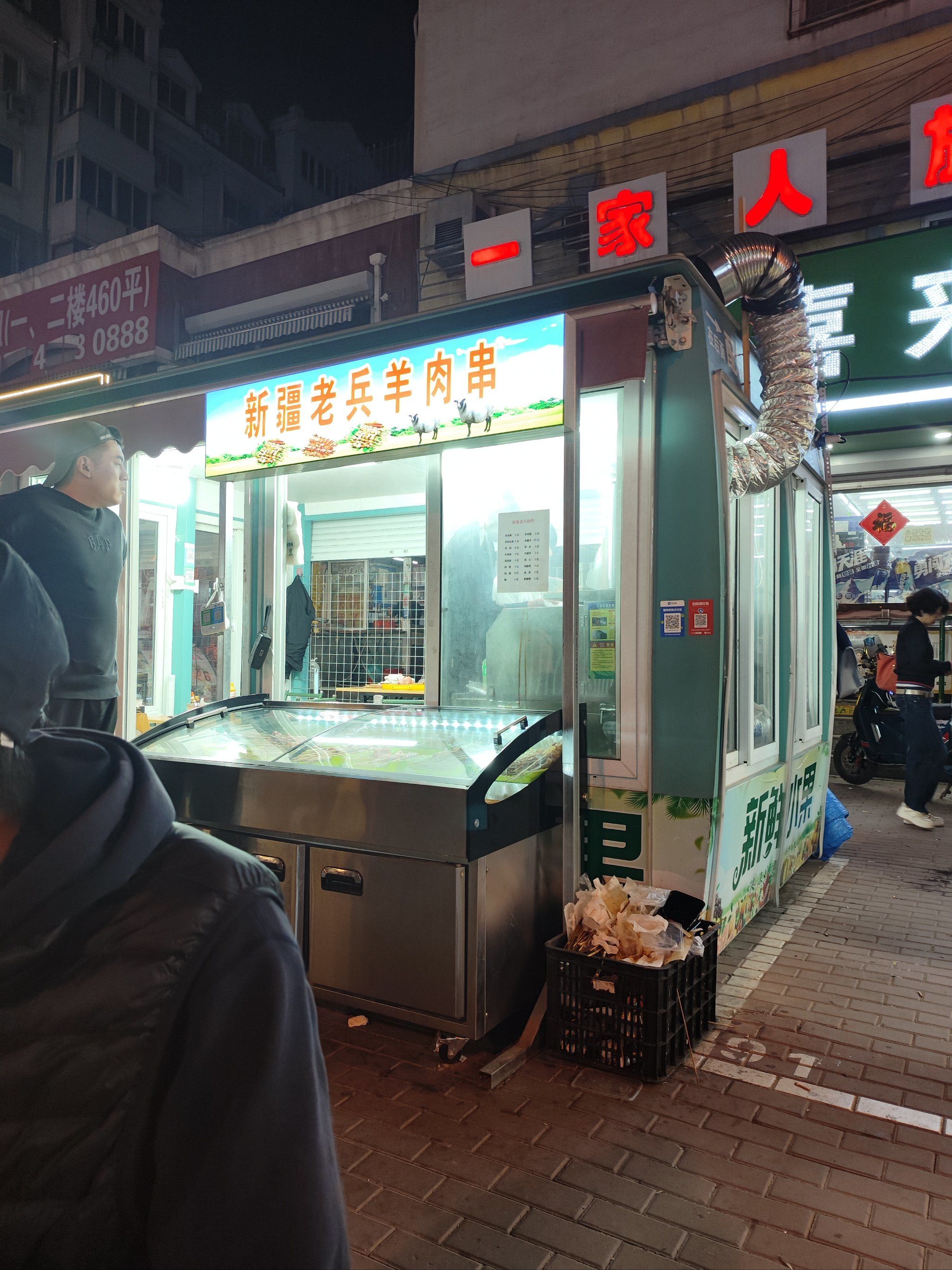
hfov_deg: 56.8
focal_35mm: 24
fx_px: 880
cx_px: 476
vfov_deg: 71.6
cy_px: 635
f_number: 1.65
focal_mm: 5.26
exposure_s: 1/100
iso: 245
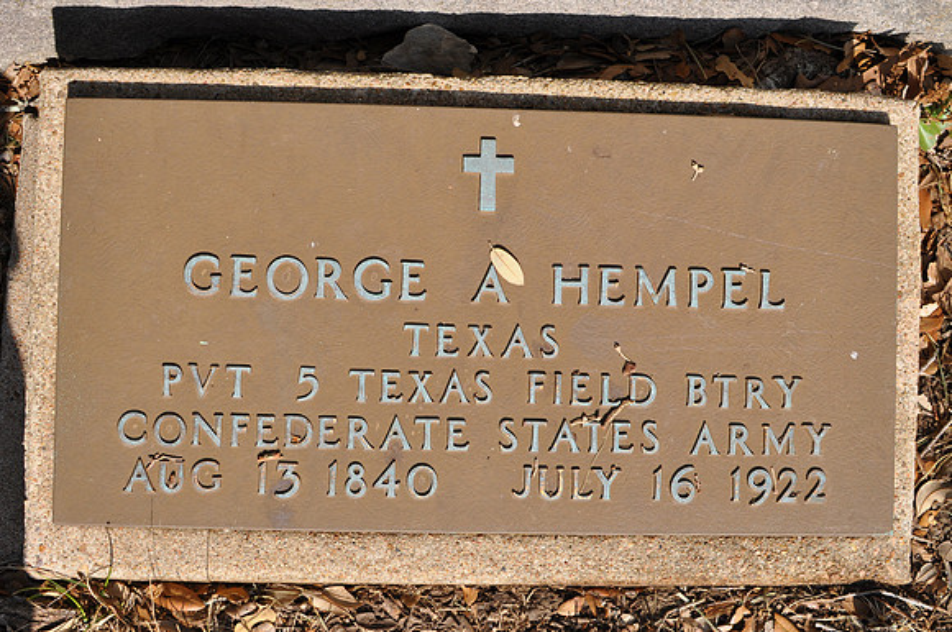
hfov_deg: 37.9
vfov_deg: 25.7
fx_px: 1386
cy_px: 316
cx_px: 476
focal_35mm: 52
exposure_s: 1/320
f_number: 9
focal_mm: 35
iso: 200
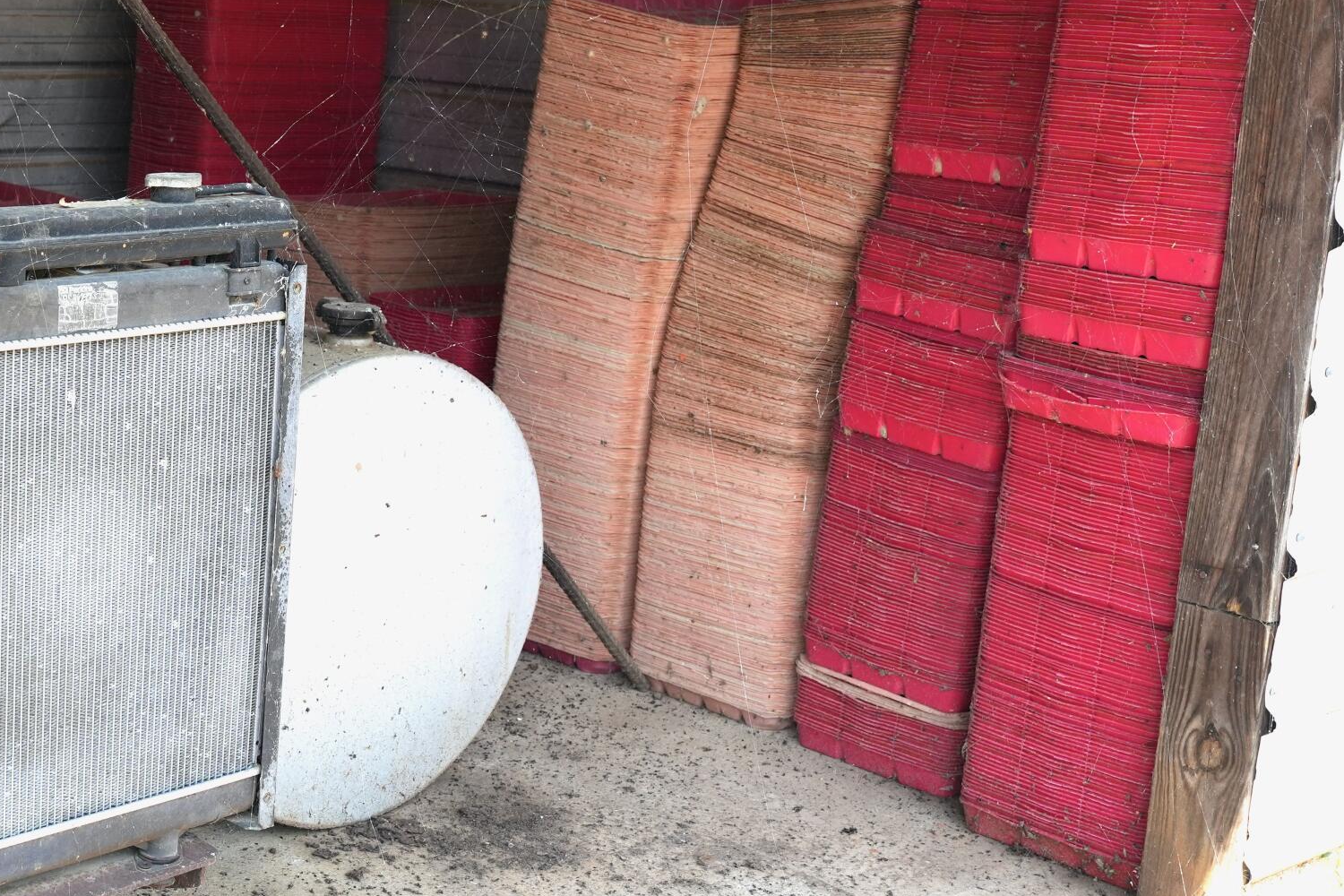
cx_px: 75
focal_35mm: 58
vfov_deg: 23.4
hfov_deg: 32.4
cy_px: 375
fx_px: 2165
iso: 400
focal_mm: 29
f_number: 5
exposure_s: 1/400
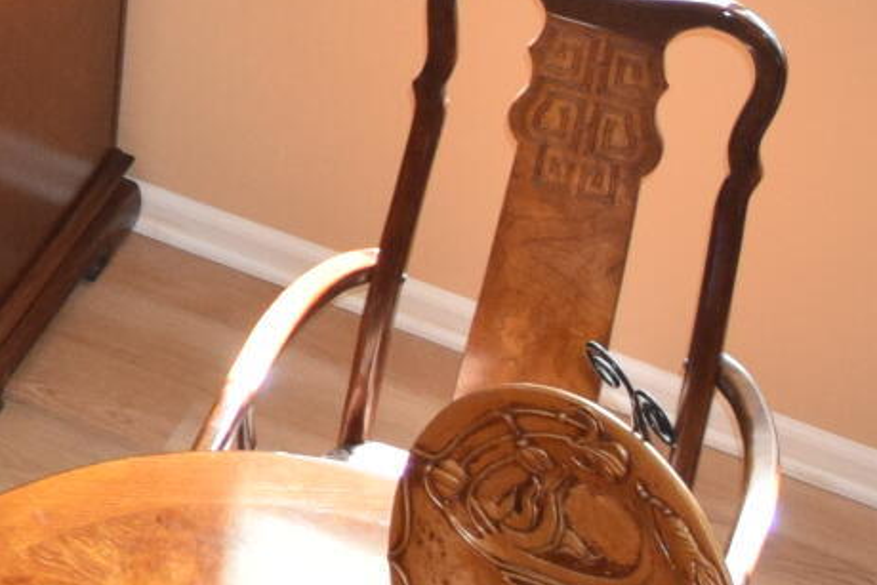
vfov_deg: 7.6
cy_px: -343
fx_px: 4289
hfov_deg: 10.3
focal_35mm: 176
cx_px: -1169
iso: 800
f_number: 5
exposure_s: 1/100
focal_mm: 18
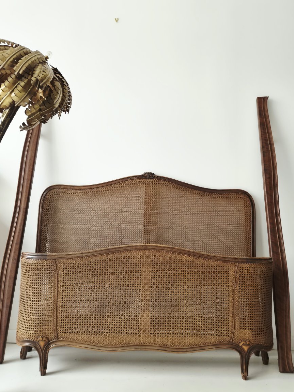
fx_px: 272
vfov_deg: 71.6
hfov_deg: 56.8
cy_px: 199
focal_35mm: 24
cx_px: 153
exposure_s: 1/180
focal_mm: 5.4
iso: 125
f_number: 1.8
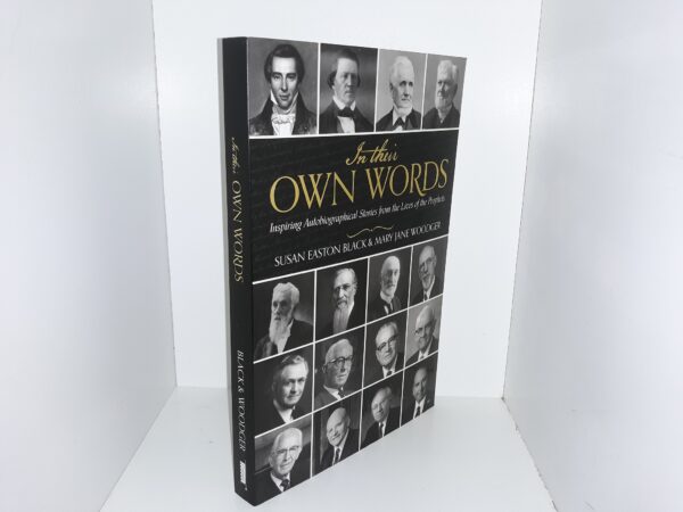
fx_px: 552
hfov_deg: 63.4
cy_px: 256
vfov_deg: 49.7
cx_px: 342
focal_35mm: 28
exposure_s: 1/120
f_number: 1.7
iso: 50
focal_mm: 3.7
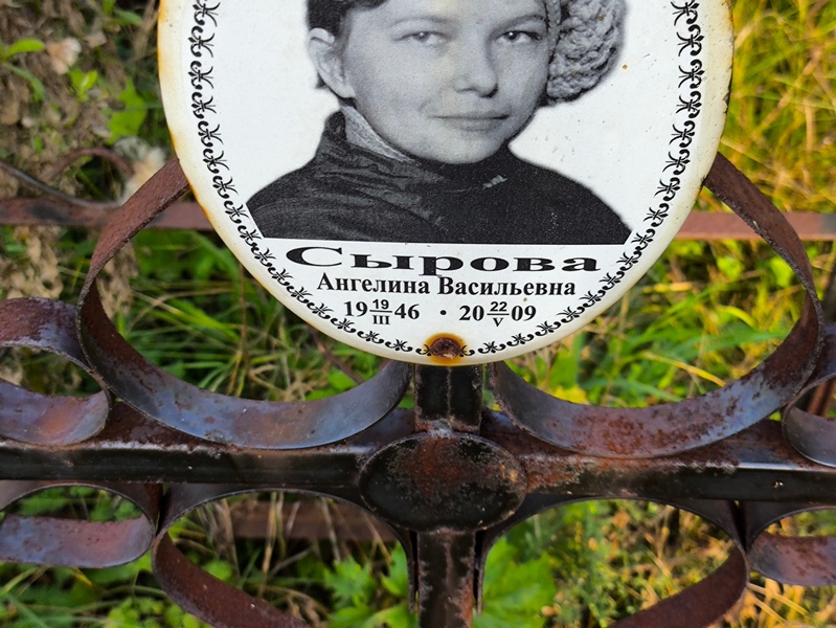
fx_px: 1208
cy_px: 314
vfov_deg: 29.1
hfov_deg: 38.2
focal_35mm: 50
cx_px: 418
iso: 50
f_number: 1.7
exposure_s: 1/126
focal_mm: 4.71
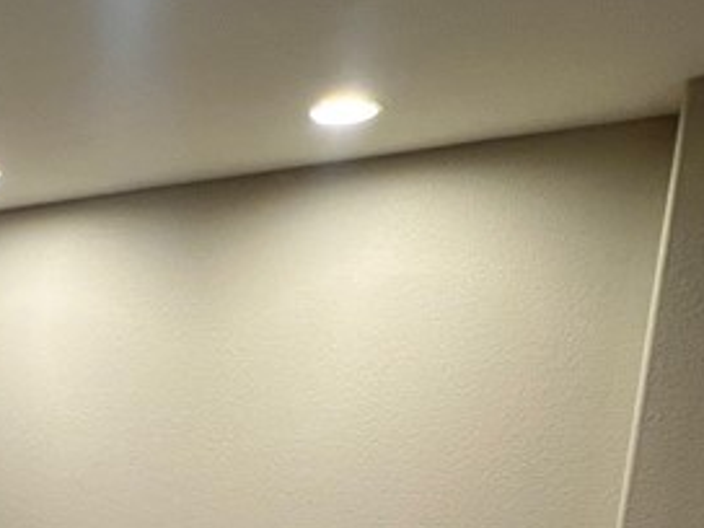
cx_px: 5
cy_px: 820
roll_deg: +1.0
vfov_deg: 23.1
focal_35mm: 49
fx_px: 997
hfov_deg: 35.3
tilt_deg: -17.7
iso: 125
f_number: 1.8
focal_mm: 1.57
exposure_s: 1/60
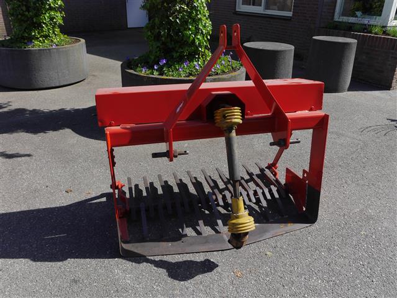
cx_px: 198
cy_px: 149
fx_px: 321
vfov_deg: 49.8
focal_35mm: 28
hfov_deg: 63.4
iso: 160
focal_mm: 14
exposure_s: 1/500
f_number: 7.1
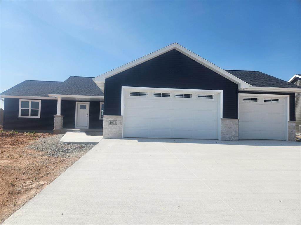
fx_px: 200
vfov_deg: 58.9
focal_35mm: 23
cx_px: 150
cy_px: 112
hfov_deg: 73.9
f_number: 1.8
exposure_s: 1/2503
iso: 20
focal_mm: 5.4
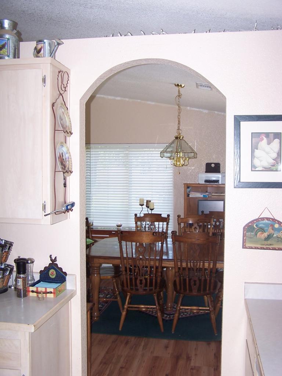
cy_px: 188
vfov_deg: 49.0
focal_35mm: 38
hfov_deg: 37.7
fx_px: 413
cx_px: 141
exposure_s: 1/60
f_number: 2.8
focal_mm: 6.3
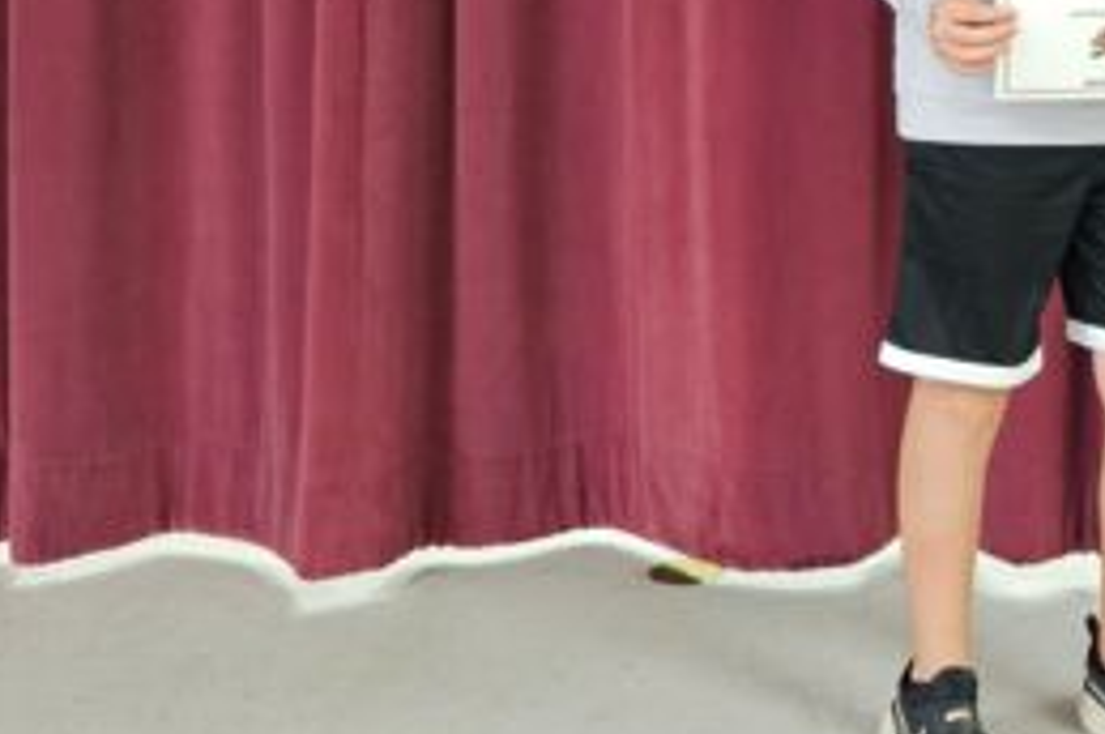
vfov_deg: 17.6
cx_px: 1062
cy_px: -115
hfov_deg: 26.2
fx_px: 2269
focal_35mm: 74
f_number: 1.8
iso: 800
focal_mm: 5.4
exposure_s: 1/120
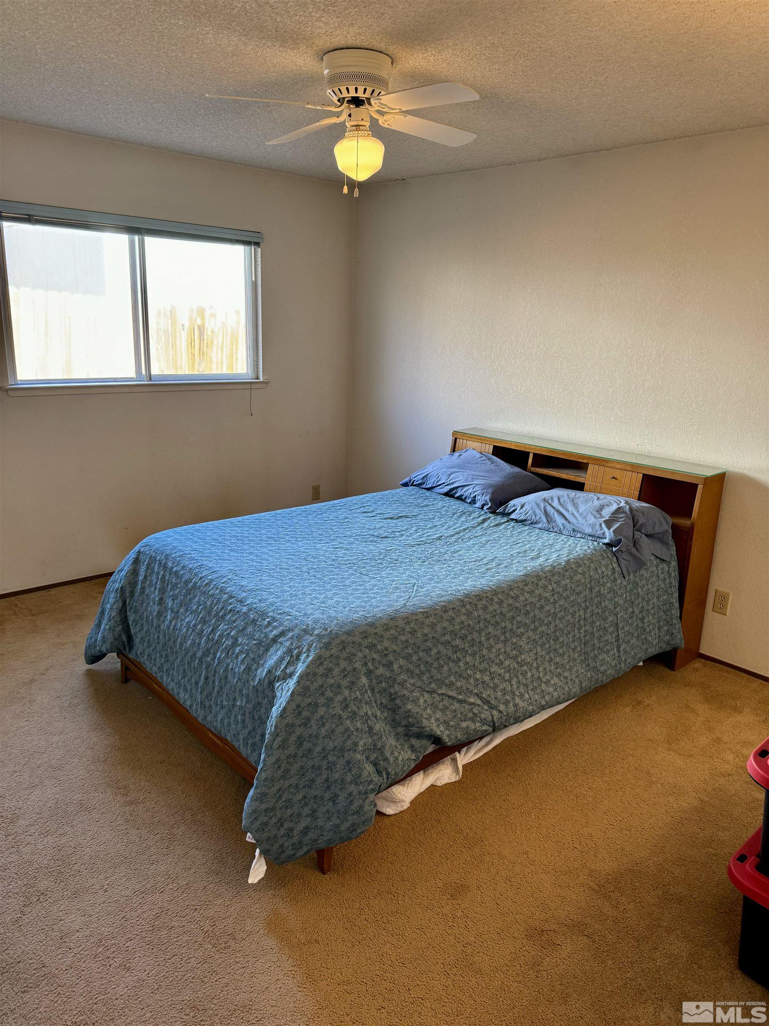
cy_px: 513
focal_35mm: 24
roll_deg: -2.4
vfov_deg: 71.6
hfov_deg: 56.8
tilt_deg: -15.8
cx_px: 384
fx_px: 711
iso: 125
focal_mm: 6.86
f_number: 1.78
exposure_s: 1/60
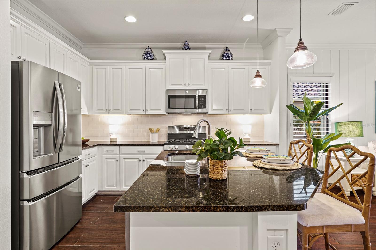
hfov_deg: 84.0
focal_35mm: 20
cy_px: 125
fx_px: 209
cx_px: 188
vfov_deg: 61.9
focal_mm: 20
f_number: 6.3
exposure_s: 2.5
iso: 400
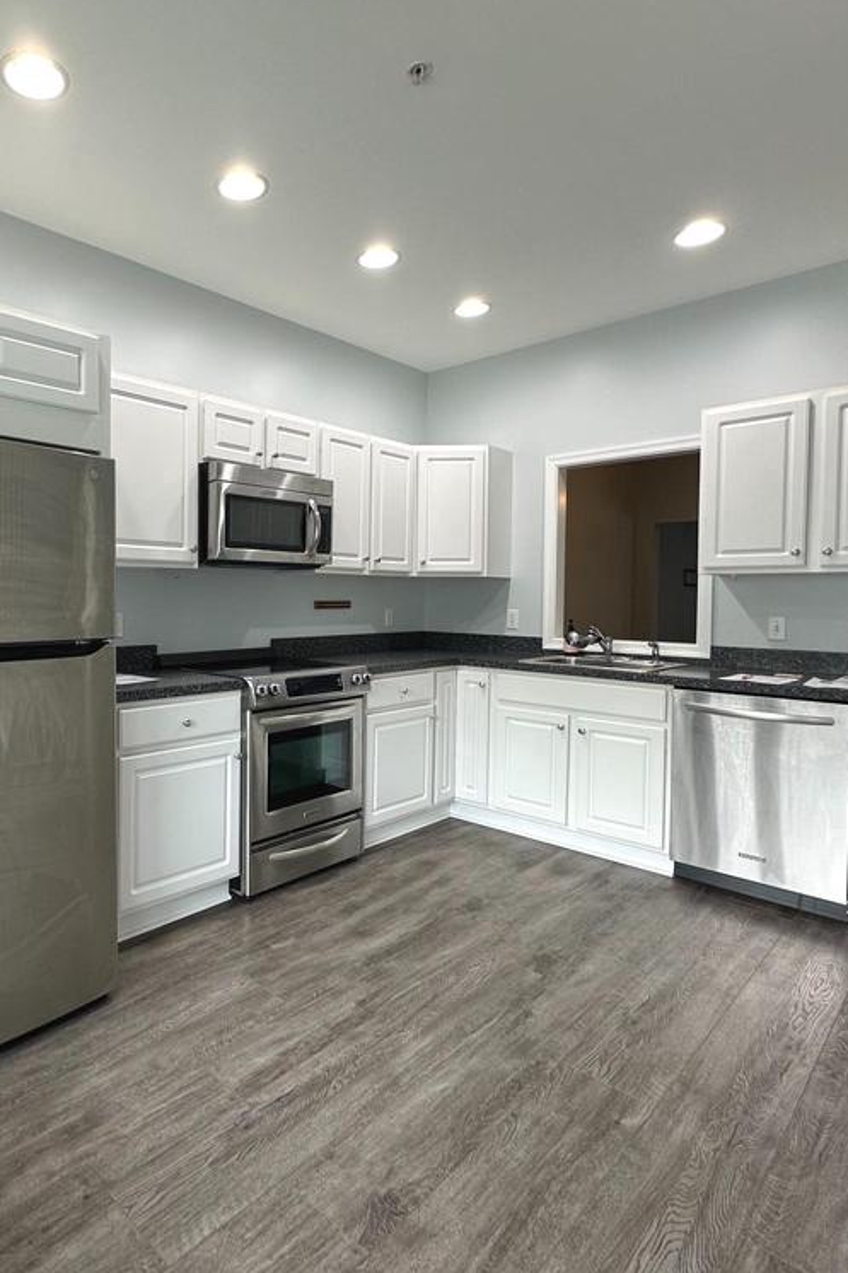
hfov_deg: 59.2
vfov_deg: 84.0
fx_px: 707
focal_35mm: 20
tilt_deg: -2.0
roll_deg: +0.0
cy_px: 619
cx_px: 232
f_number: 2.2
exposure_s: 1/120
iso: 80
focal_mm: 2.22
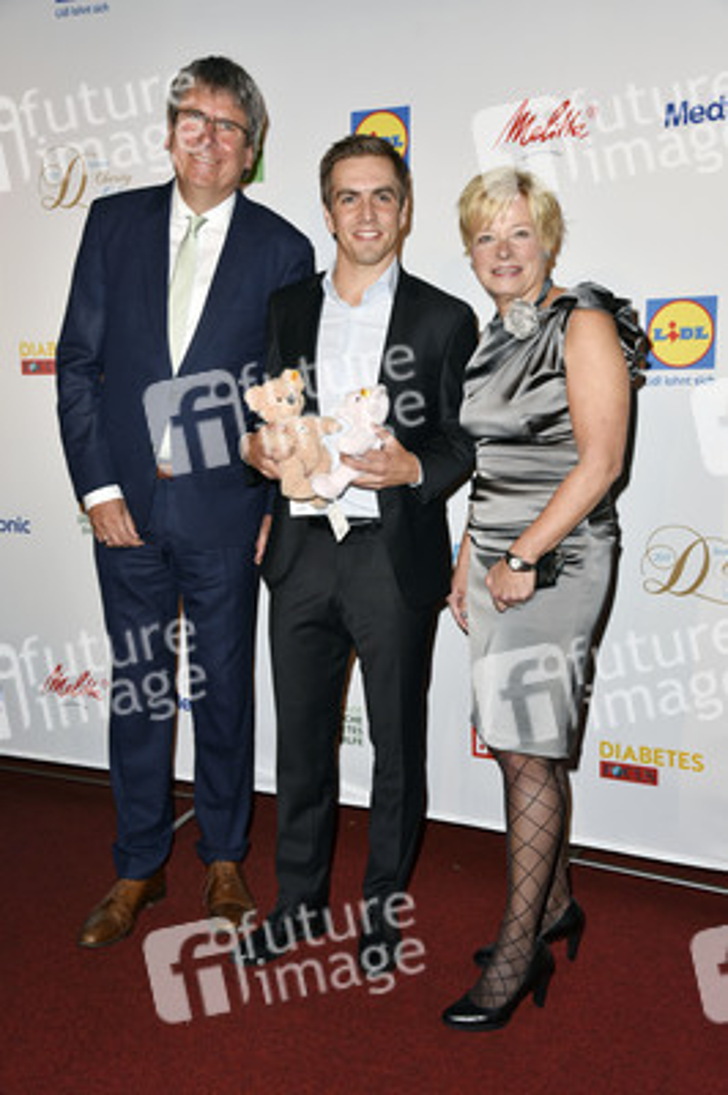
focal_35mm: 38
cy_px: 548
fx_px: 1155
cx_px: 364
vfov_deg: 50.7
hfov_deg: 35.0
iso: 640
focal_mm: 38
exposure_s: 1/200
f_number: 5.6
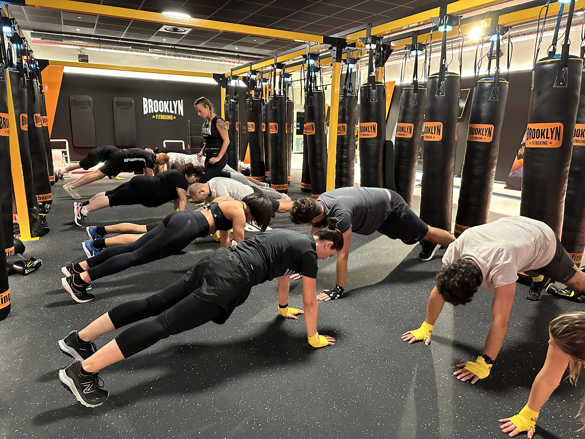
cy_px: 220
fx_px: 406
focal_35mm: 24
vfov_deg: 56.8
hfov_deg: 71.6
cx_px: 292
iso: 1000
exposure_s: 1/44
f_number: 1.78
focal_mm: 6.86
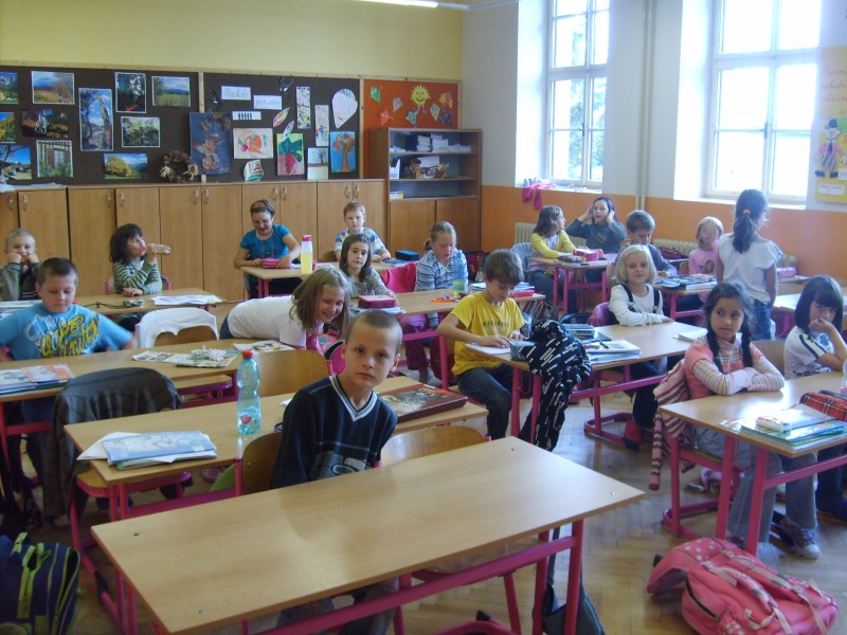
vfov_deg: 40.7
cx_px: 424
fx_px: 856
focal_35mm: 35
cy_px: 318
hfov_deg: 52.6
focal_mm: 5.8
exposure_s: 1/30
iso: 93
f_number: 2.8
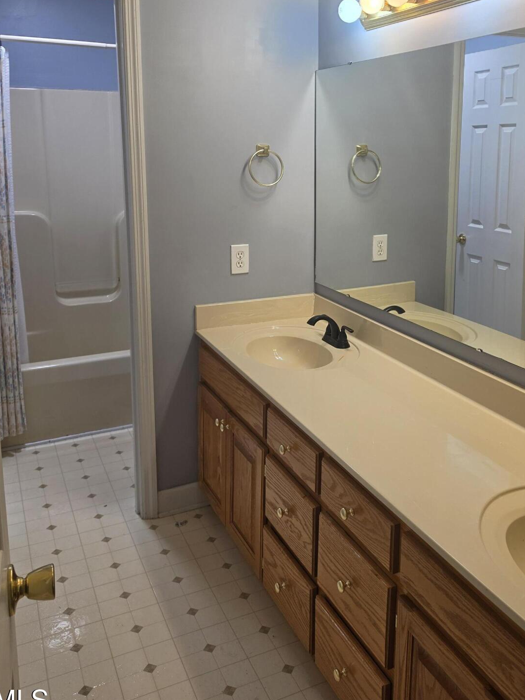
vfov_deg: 56.1
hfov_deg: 43.7
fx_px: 647
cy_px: 258
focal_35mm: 32
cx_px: 336
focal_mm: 6.5
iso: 50
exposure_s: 1/120
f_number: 1.4
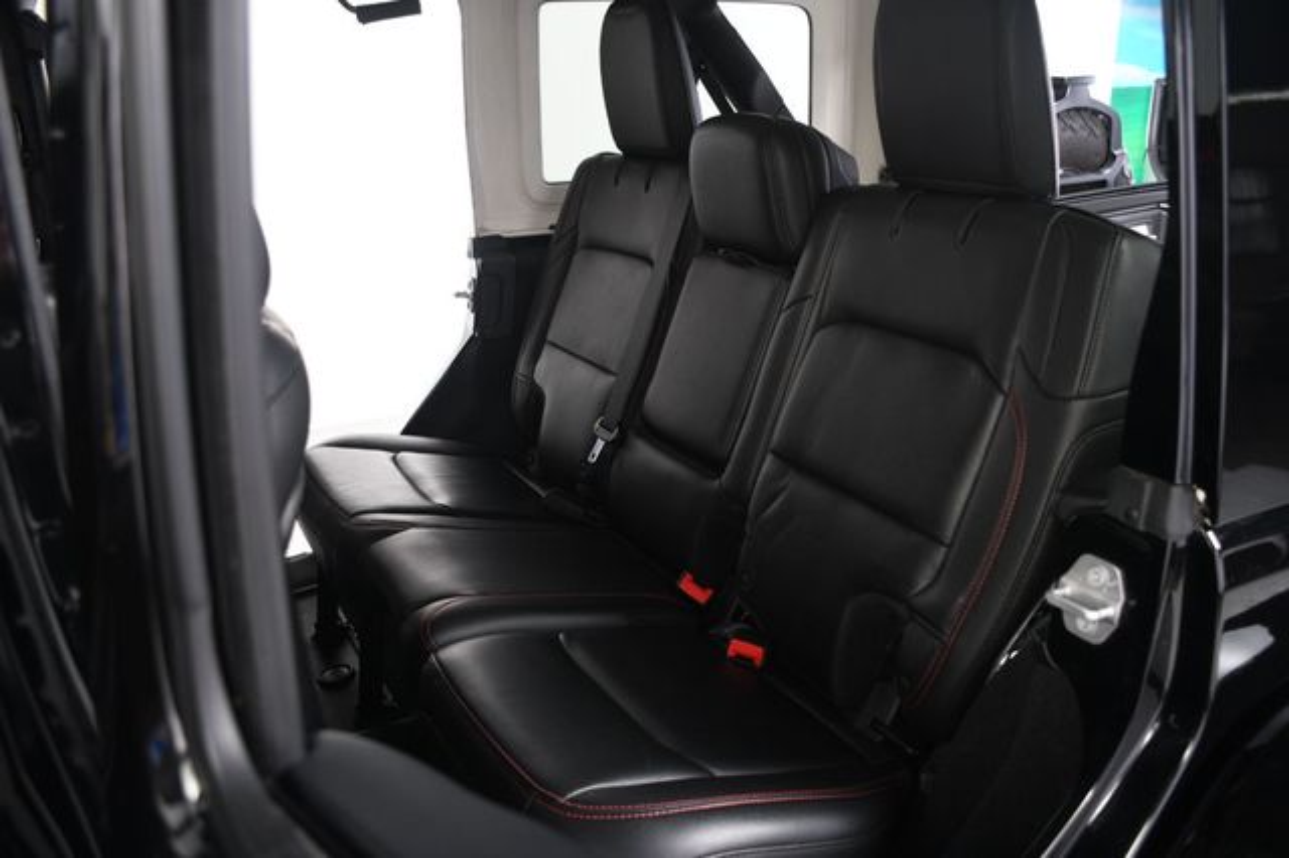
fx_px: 1074
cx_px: 644
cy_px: 429
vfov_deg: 43.6
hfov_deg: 62.0
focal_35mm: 30
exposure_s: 1/160
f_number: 3.5
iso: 100
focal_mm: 20
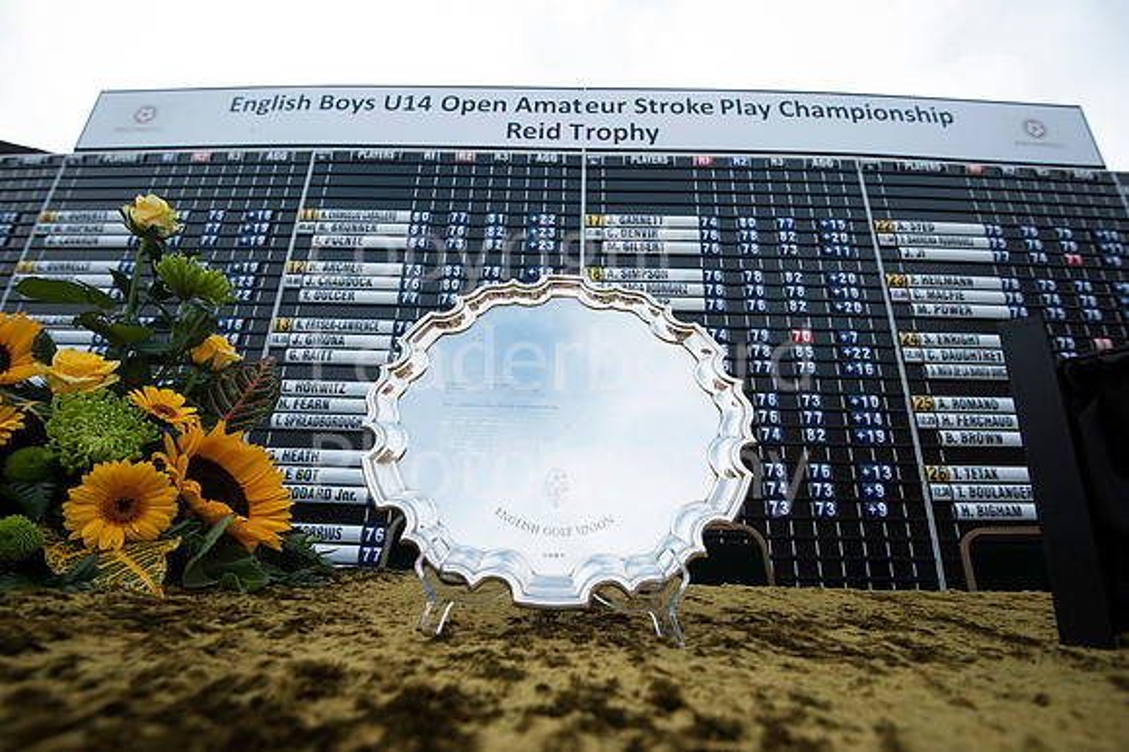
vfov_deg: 73.7
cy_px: 376
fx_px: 501
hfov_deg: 96.8
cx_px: 564
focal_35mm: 16
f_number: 7.1
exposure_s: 1/500
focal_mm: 16
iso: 400
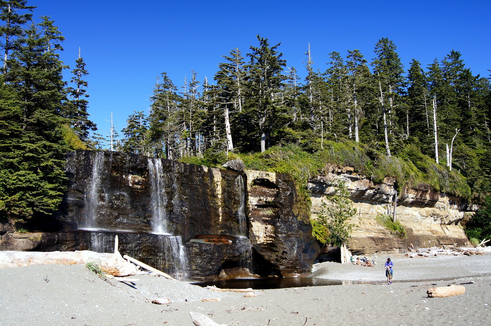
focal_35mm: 36
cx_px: 246
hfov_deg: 53.2
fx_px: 490
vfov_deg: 36.8
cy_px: 163
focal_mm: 24
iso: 100
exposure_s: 1/50
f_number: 8
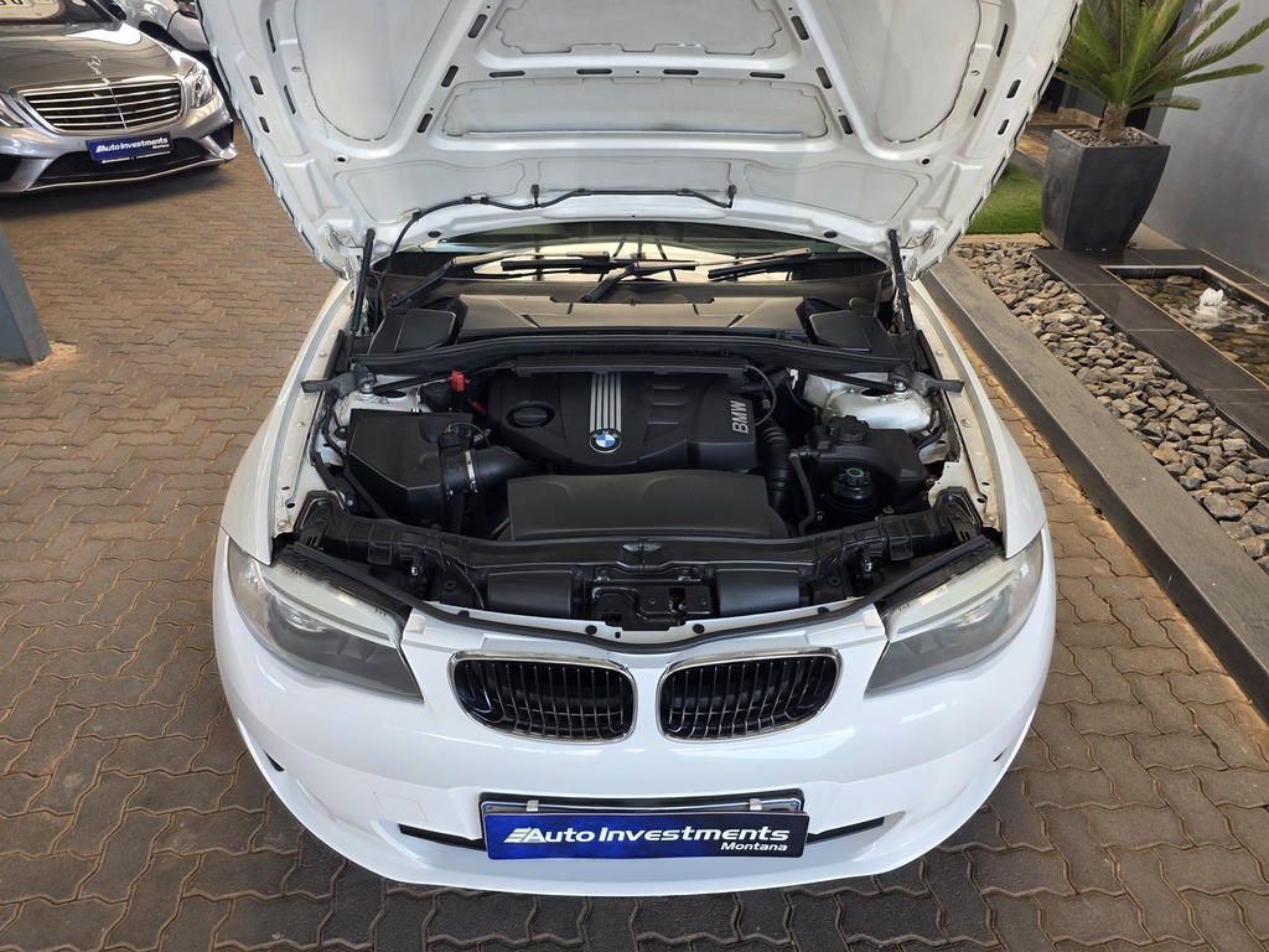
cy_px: 476
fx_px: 843
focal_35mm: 23
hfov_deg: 73.9
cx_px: 634
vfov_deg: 58.9
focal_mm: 6.25
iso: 100
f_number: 1.7
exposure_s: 1/180
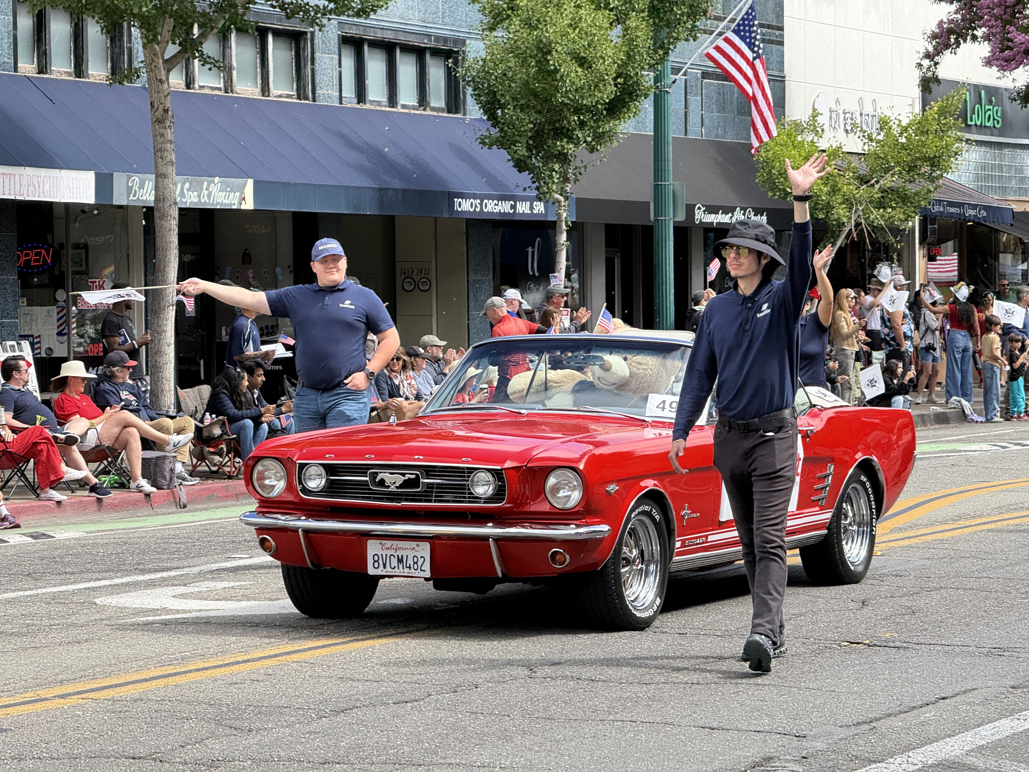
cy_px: 386
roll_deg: +0.3
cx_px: 514
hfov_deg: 16.4
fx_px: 3567
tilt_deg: -1.2
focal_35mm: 120
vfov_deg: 12.3
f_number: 2.8
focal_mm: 15.66
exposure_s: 1/554
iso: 64
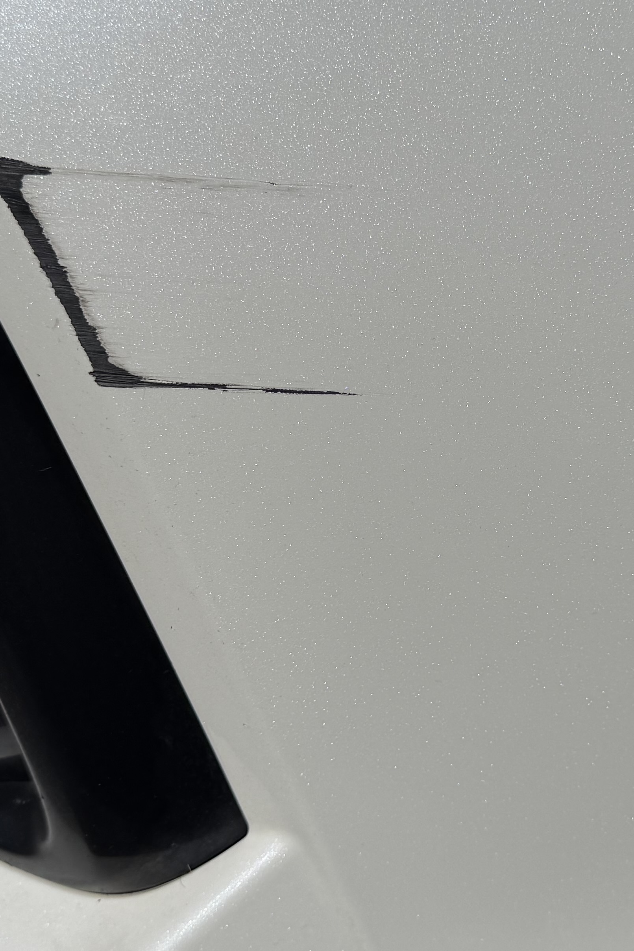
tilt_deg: -24.0
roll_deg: -6.3
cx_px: 419
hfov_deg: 22.9
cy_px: 414
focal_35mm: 59
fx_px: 1559
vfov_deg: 33.9
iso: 80
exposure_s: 1/17544
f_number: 1.78
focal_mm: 6.76
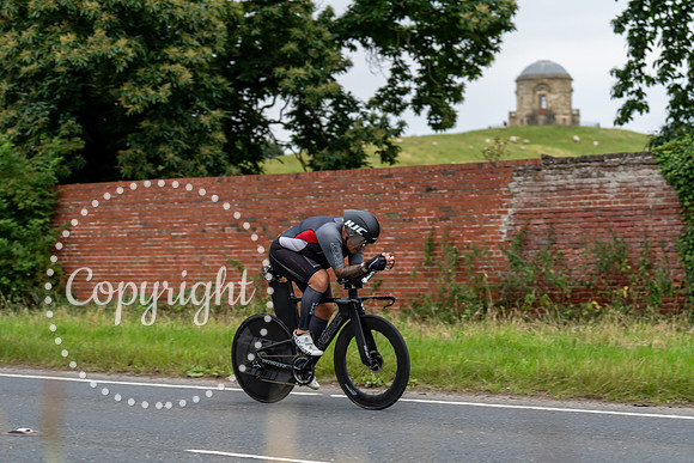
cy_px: 232
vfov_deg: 17.1
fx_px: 1543
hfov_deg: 25.4
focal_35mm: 80
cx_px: 347
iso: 1000
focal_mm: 80
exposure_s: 1/640
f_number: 3.2
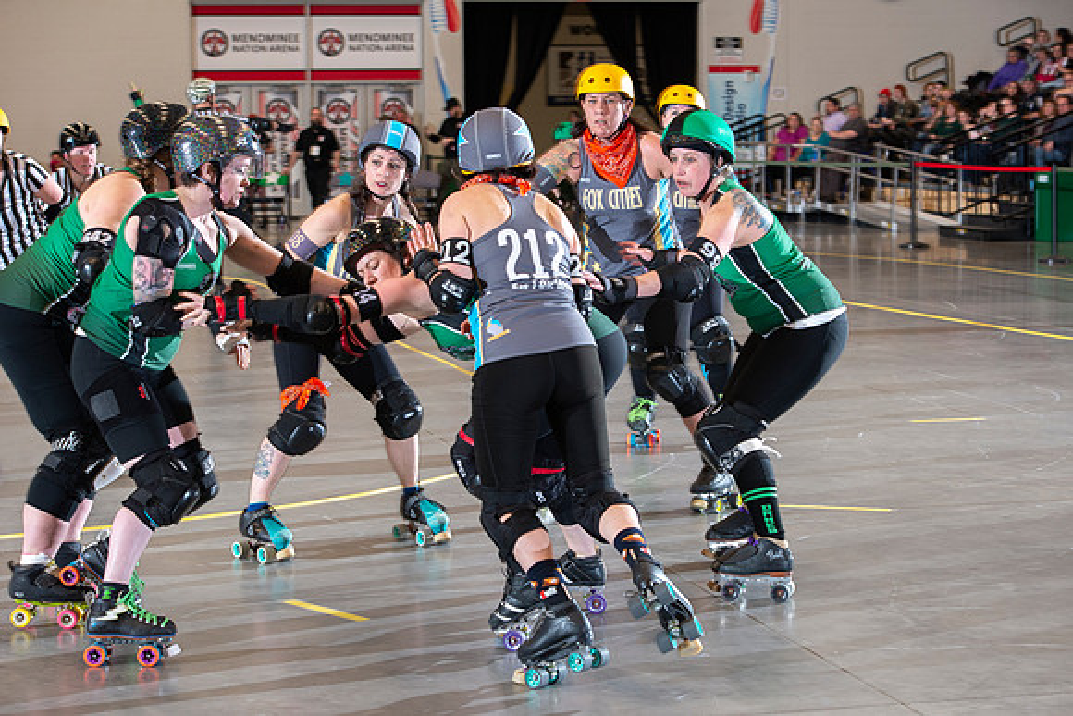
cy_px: 358
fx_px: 2564
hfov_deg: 23.6
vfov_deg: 15.9
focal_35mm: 86
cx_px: 536
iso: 640
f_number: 5.6
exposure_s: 1/160
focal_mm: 86
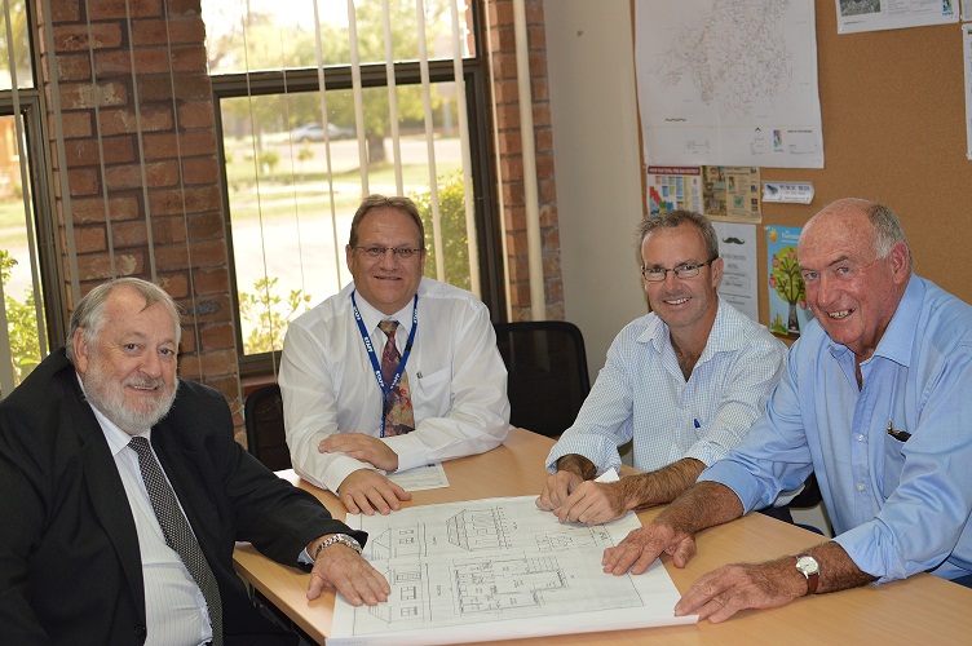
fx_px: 1416
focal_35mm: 52
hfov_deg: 37.9
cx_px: 486
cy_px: 323
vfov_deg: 25.7
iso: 360
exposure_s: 1/200
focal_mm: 35
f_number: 2.8
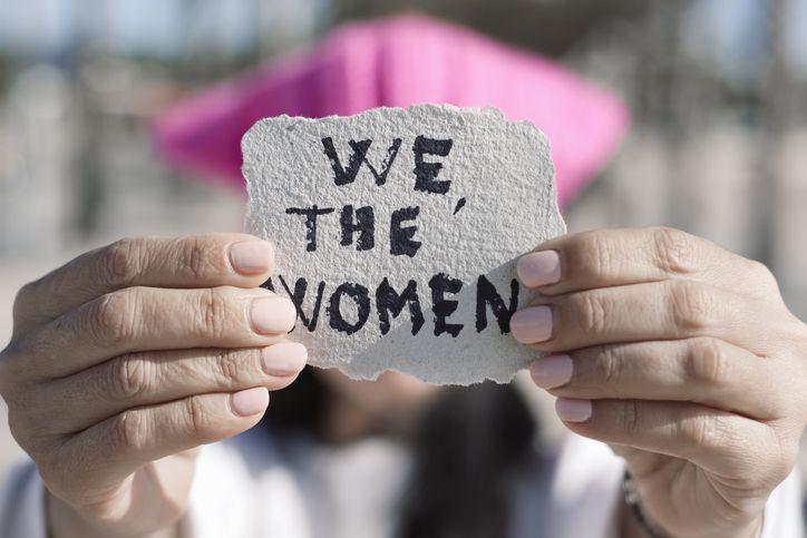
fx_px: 1121
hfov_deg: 39.6
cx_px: 404
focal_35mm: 50
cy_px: 269
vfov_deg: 27.0
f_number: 3.2
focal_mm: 50
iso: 64
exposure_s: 1/1600
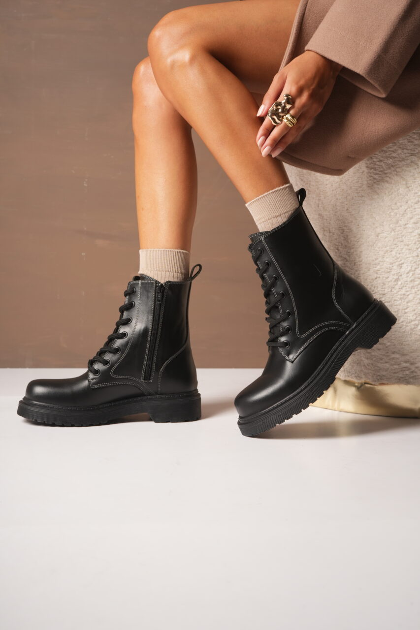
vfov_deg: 39.6
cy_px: 315
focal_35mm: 50
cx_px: 210
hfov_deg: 27.0
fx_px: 875
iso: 400
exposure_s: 1/125
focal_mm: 50
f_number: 7.1
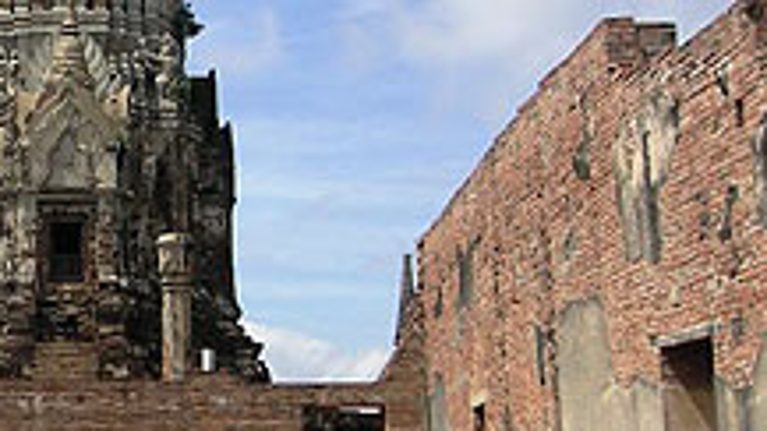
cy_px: 228
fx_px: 1749
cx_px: 78
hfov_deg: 24.1
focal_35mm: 86
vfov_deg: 14.1
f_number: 6.7
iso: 50
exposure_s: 1/250
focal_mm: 6
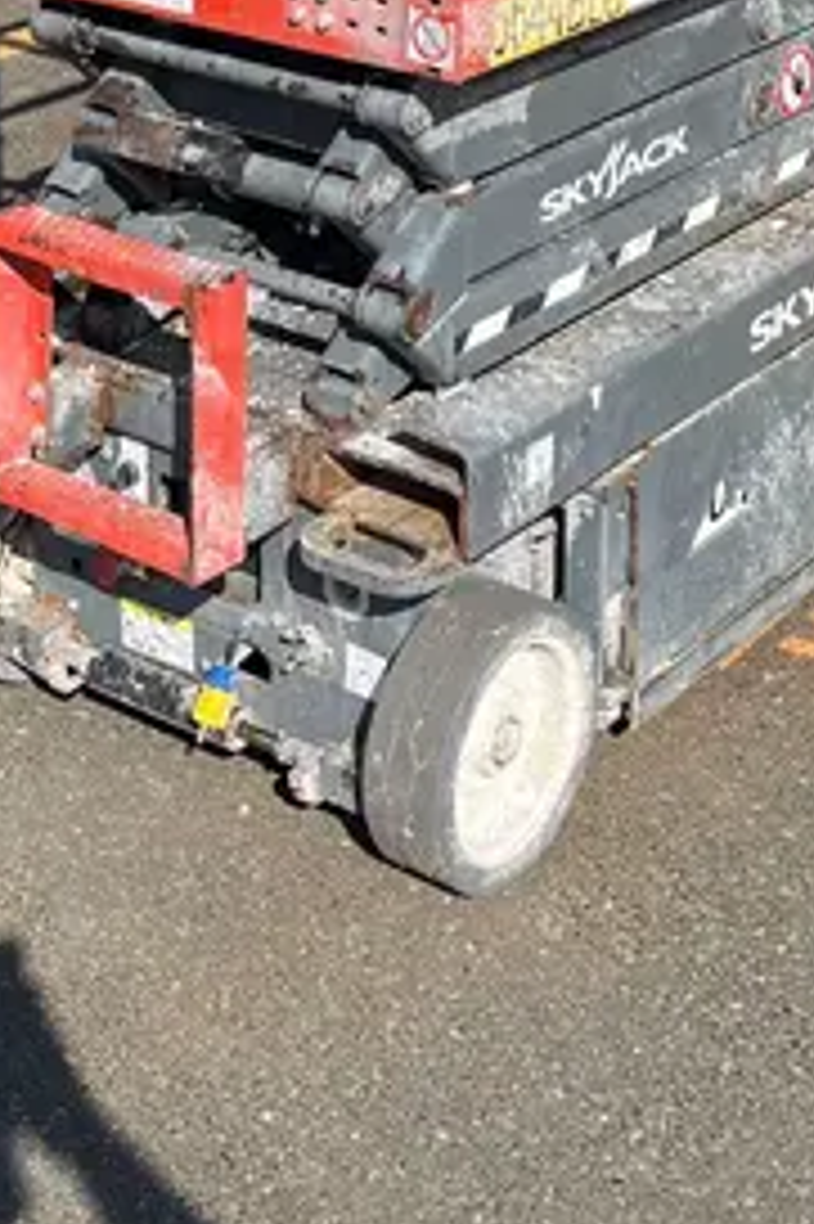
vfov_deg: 24.8
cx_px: 526
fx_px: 2479
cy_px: -277
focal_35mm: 73
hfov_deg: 18.6
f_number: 1.6
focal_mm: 5.1
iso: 50
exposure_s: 1/3135
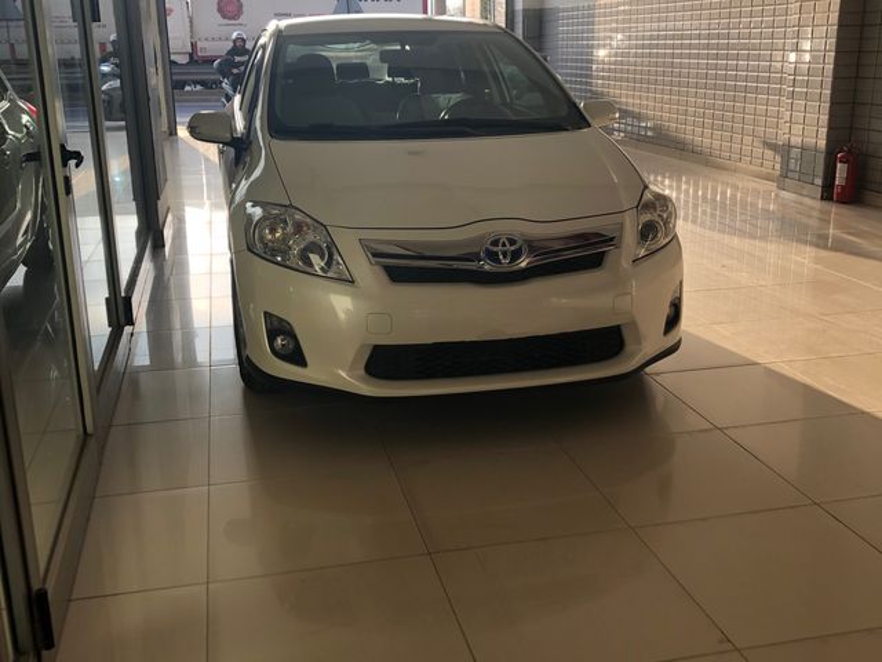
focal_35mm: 28
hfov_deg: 63.4
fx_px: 713
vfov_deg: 49.7
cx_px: 441
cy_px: 331
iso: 20
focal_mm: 4
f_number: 1.8
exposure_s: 1/235
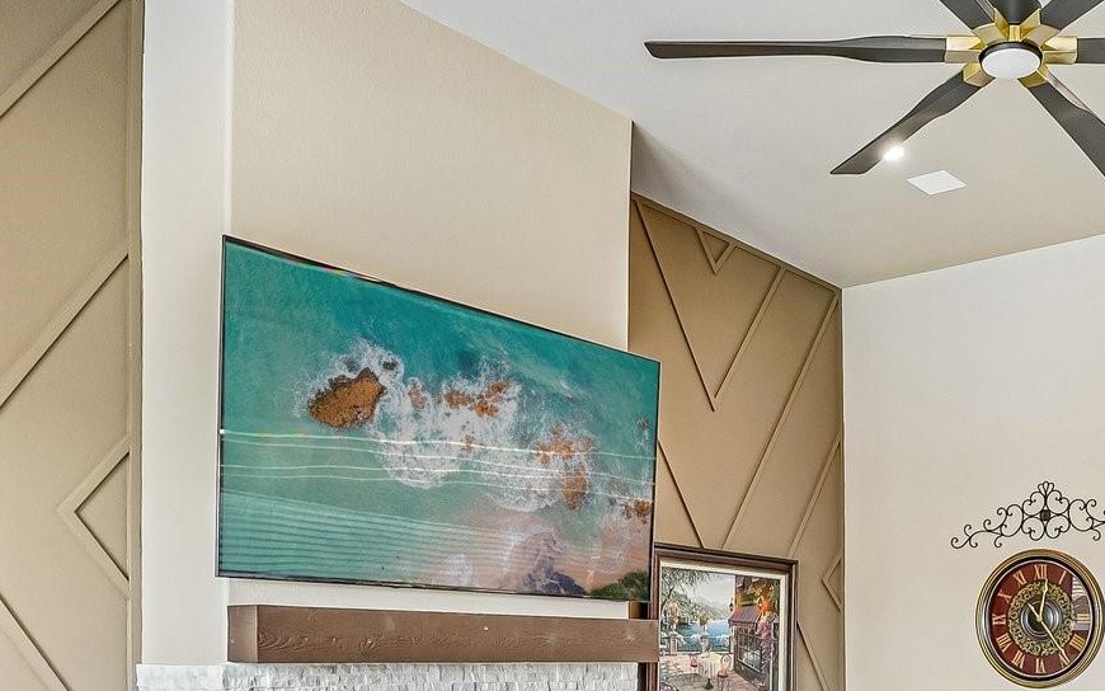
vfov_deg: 32.7
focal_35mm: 36
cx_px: 937
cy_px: 680
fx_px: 1084
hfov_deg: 49.6
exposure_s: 1/8
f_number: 8
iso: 400
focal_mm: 10
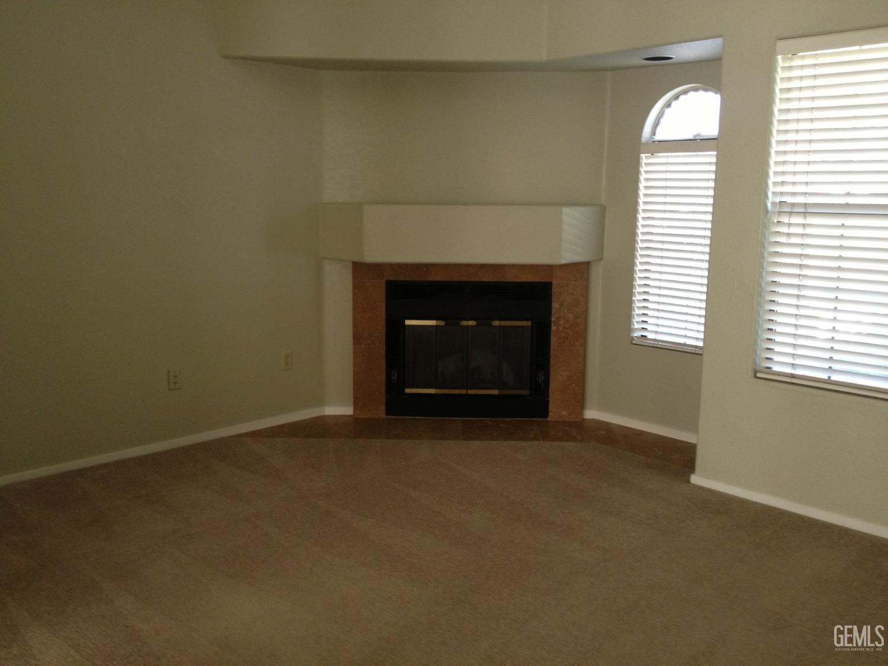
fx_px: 898
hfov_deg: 52.6
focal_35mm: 35
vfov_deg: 40.7
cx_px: 444
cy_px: 333
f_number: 2.4
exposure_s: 1/20
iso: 160
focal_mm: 4.28
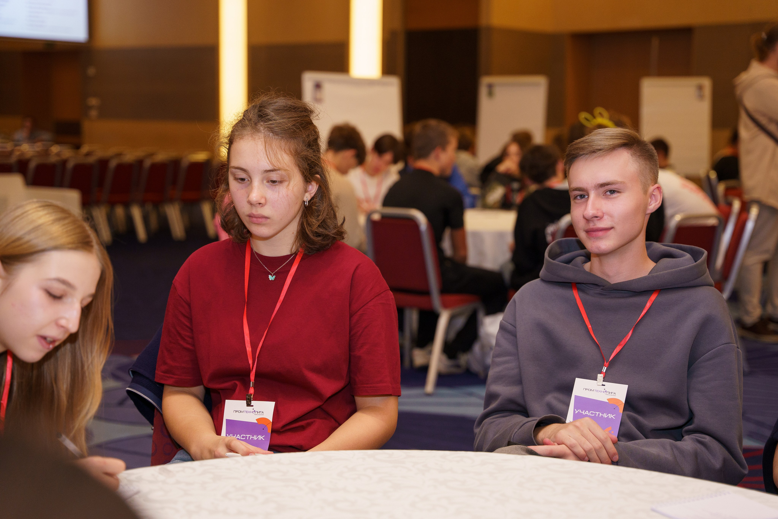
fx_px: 1279
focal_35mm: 59
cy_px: 260
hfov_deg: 33.8
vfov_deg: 22.9
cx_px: 389
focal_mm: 59.2
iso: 1600
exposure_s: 1/160
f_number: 3.2
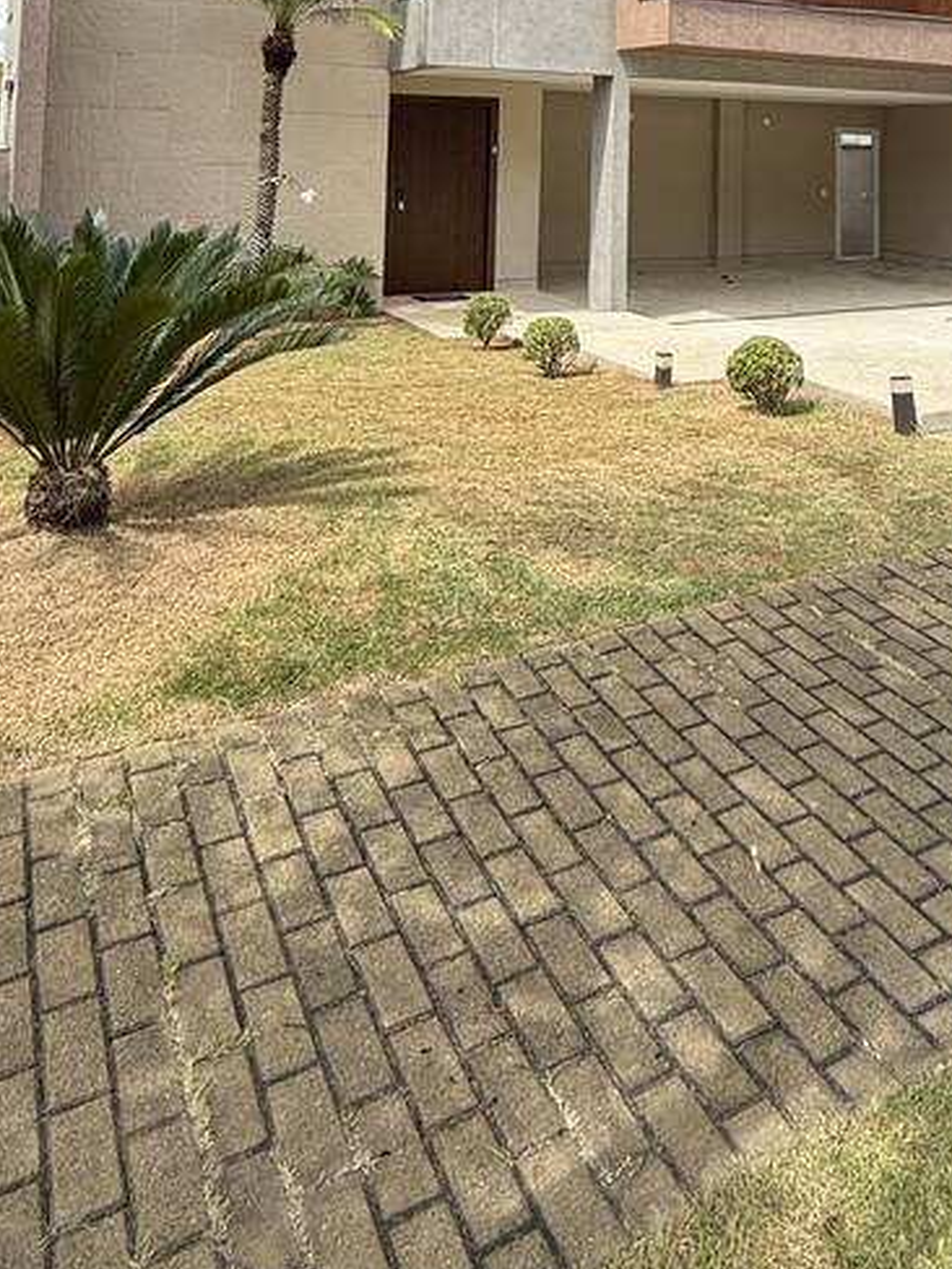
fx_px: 1137
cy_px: 78
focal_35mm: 31
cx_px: 629
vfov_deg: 50.3
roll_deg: -1.3
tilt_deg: +4.4
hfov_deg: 44.8
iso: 50
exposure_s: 1/1285
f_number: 2.2
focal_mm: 2.22
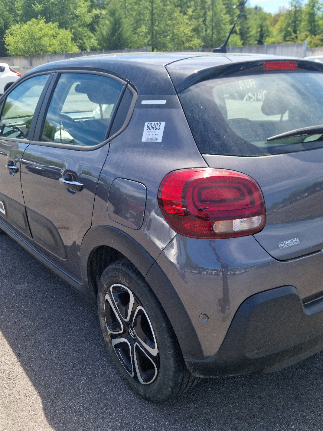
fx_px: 386
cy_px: 214
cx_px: 181
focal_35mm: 31
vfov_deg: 58.4
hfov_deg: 45.3
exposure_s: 1/556
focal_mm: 5.4
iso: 50
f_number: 1.8
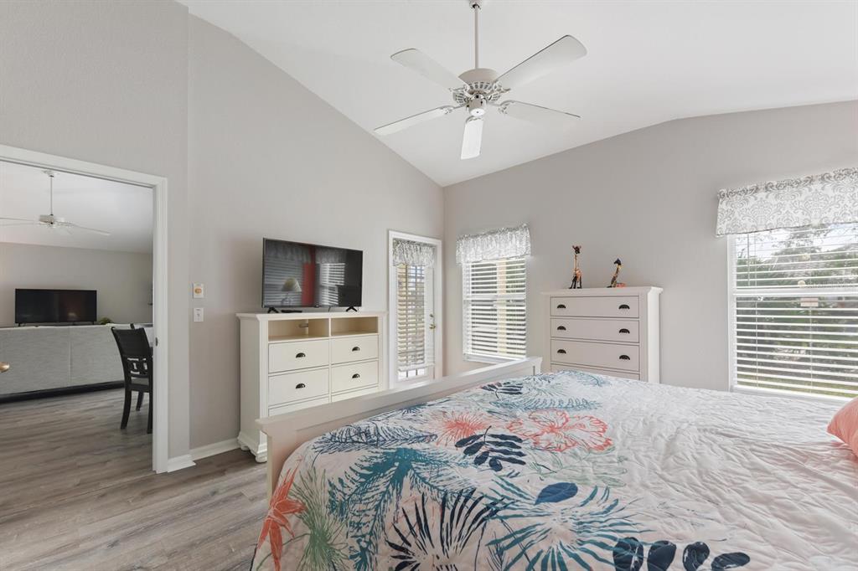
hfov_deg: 100.4
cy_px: 286
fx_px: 357
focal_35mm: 15
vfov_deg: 77.3
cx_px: 429
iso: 400
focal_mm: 15
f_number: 8
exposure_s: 1/30
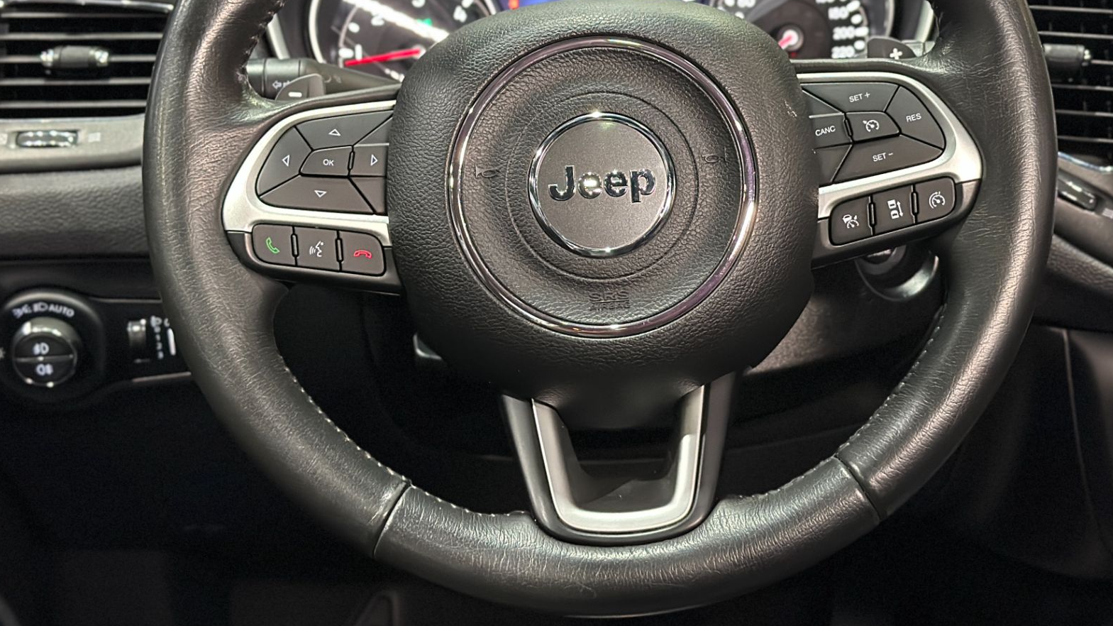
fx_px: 1888
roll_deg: +1.3
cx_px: 644
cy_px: 189
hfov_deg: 32.8
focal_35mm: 64
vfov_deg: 18.7
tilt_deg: -16.7
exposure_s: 1/39
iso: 640
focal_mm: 6.86
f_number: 1.78
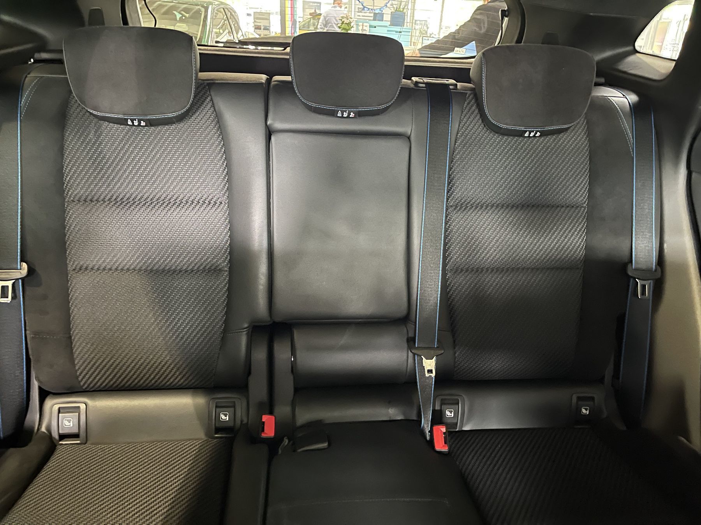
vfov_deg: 54.9
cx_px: 350
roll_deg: -3.5
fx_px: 506
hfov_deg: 69.4
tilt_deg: -24.2
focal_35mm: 25
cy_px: 262
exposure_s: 1/15
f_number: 1.6
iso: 1250
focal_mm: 5.1
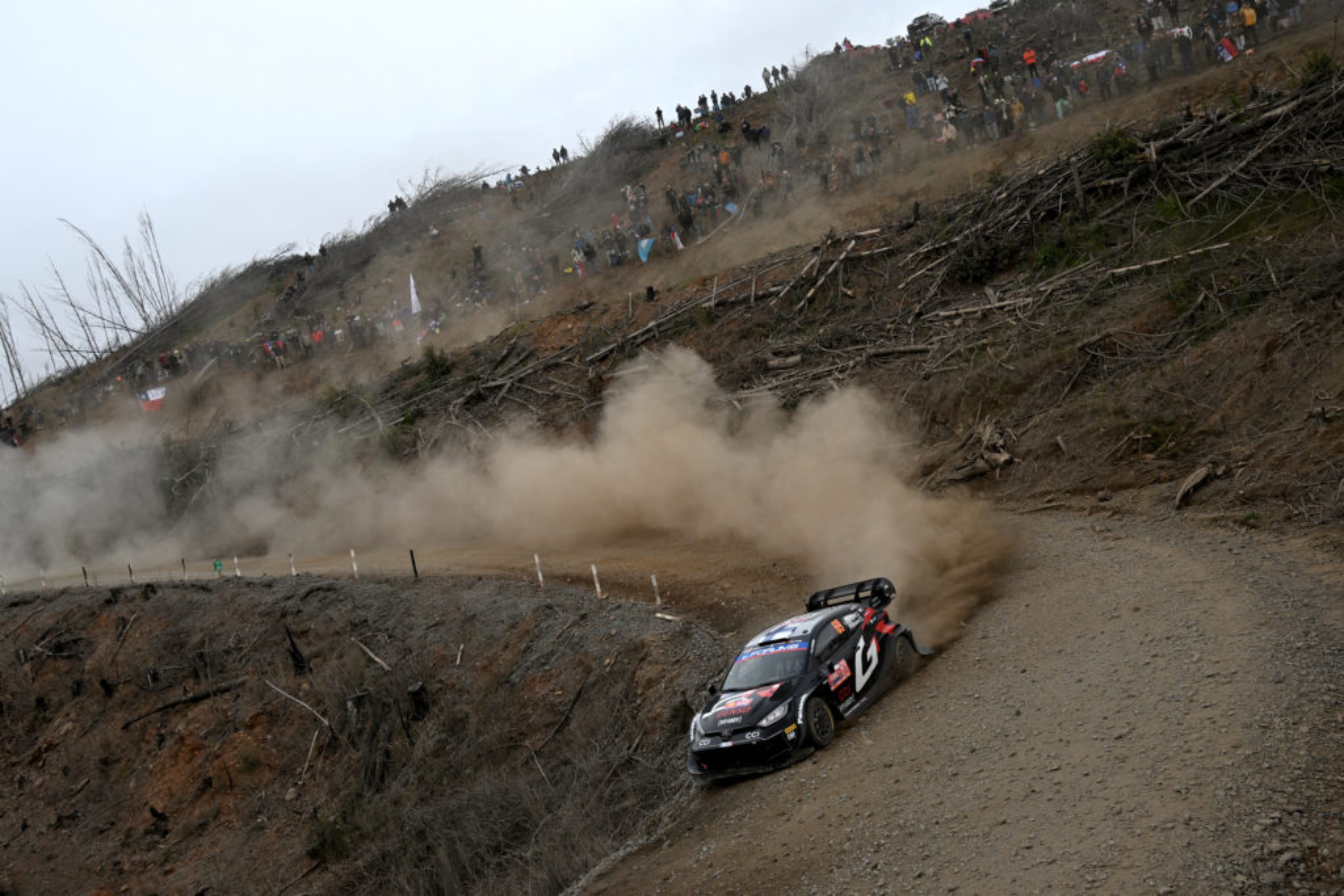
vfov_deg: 37.9
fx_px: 1307
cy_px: 448
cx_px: 672
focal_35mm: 35
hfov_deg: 54.4
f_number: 9
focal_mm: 35
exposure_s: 1/1250
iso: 800
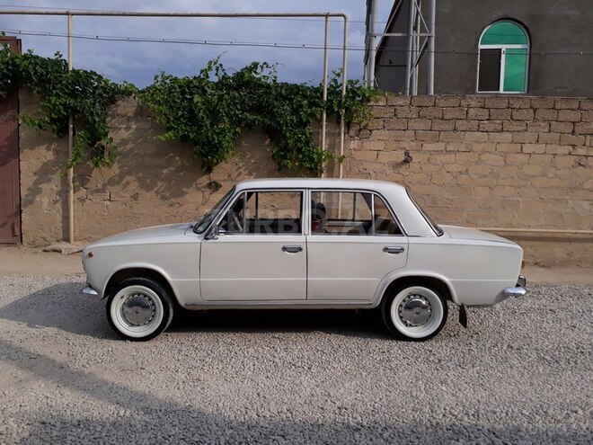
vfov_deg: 51.4
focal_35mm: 27
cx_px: 296
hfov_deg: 65.3
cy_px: 222
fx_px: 463
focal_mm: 3.6
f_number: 1.9
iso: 40
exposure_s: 1/1818
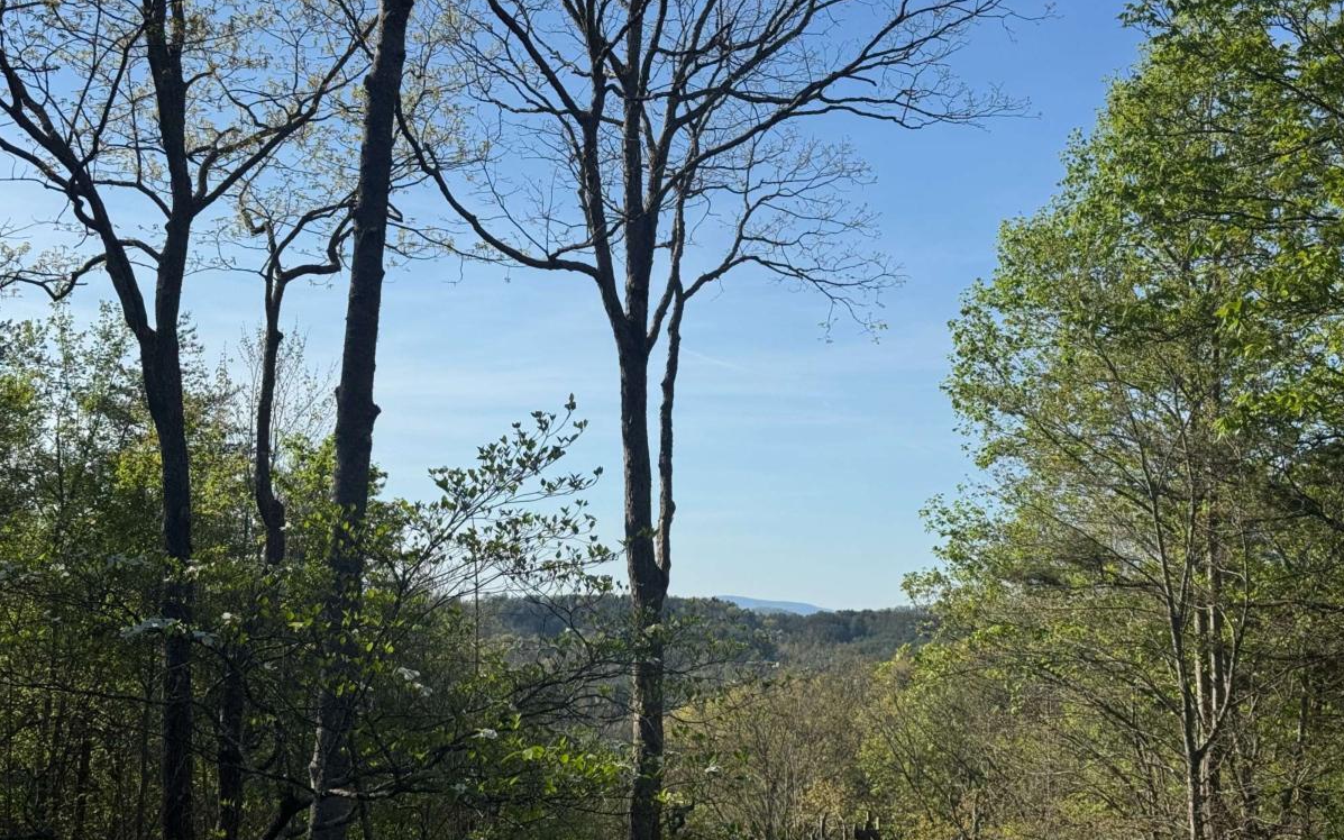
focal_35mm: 51
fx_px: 1868
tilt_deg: +4.6
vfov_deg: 25.3
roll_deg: -2.3
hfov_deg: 39.6
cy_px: 466
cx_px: 673
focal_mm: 6.76
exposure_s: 1/7092
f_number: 1.78
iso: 64
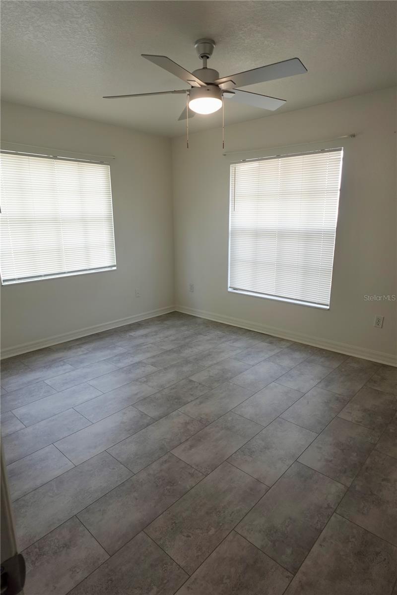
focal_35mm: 20
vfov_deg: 84.0
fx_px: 331
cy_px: 298
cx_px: 198
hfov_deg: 61.9
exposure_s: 1/100
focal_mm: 7.6
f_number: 2
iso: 125
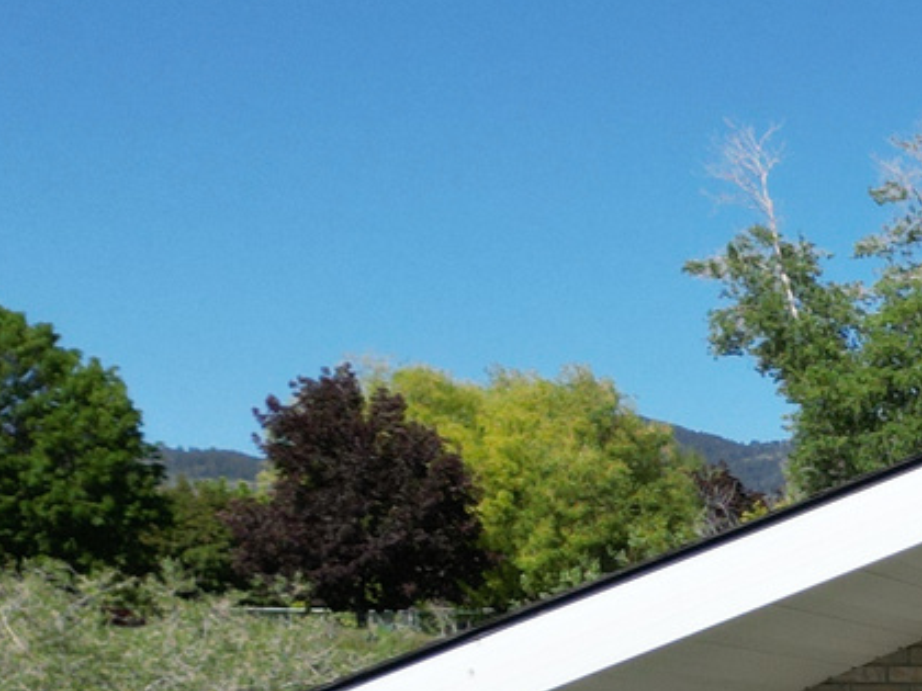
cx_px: 1936
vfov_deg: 12.0
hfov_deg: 13.8
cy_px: 1092
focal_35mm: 117
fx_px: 3116
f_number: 1.7
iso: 140
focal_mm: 6.72
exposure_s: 1/4000
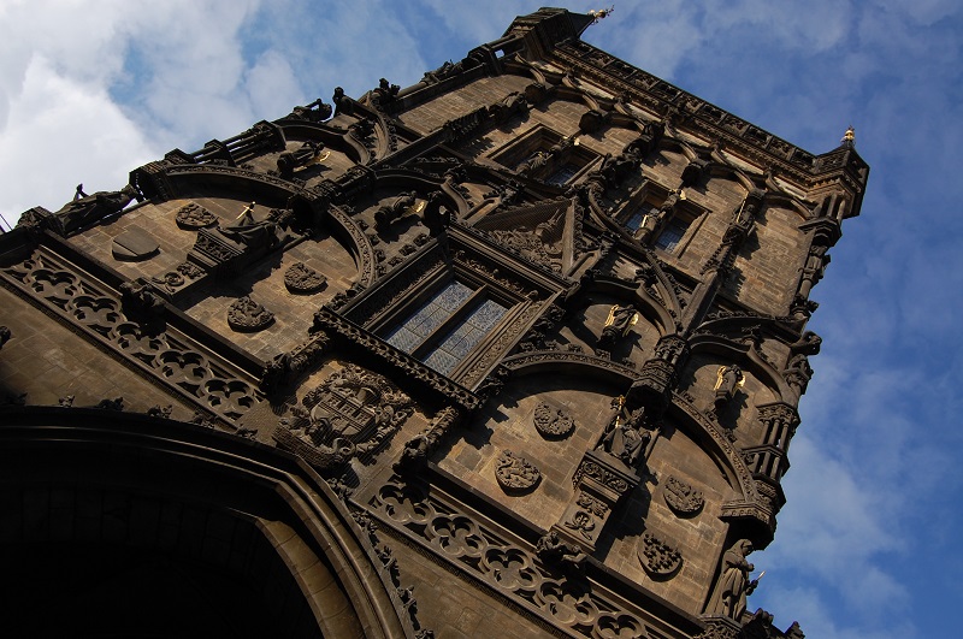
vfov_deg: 39.9
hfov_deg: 57.3
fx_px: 881
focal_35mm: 33
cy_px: 320
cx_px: 482
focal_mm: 22
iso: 200
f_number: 7.1
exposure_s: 1/800
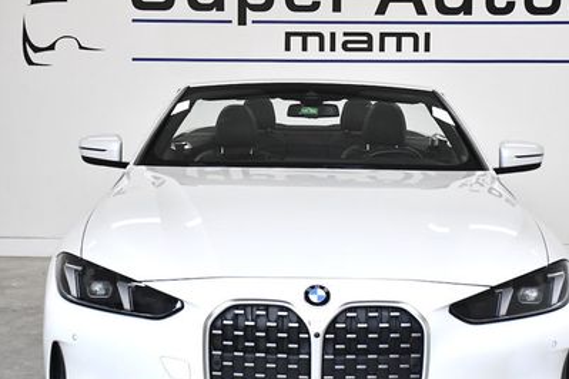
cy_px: 217
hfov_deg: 26.3
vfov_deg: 17.7
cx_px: 318
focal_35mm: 77
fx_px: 1217
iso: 2500
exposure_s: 1/2000
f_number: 4.5
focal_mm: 32
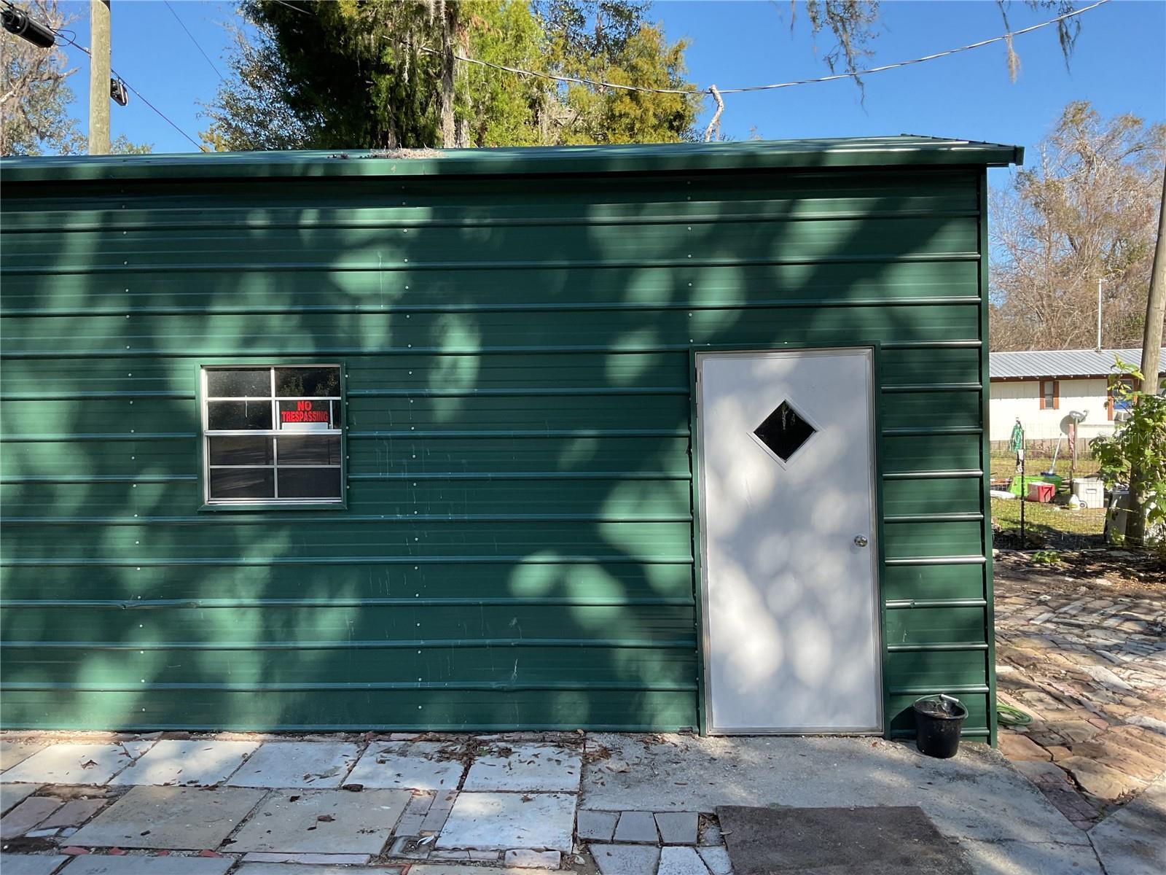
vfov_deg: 48.2
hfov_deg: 61.7
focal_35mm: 29
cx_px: 583
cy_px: 438
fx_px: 977
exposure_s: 1/419
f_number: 1.8
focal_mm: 3
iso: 16
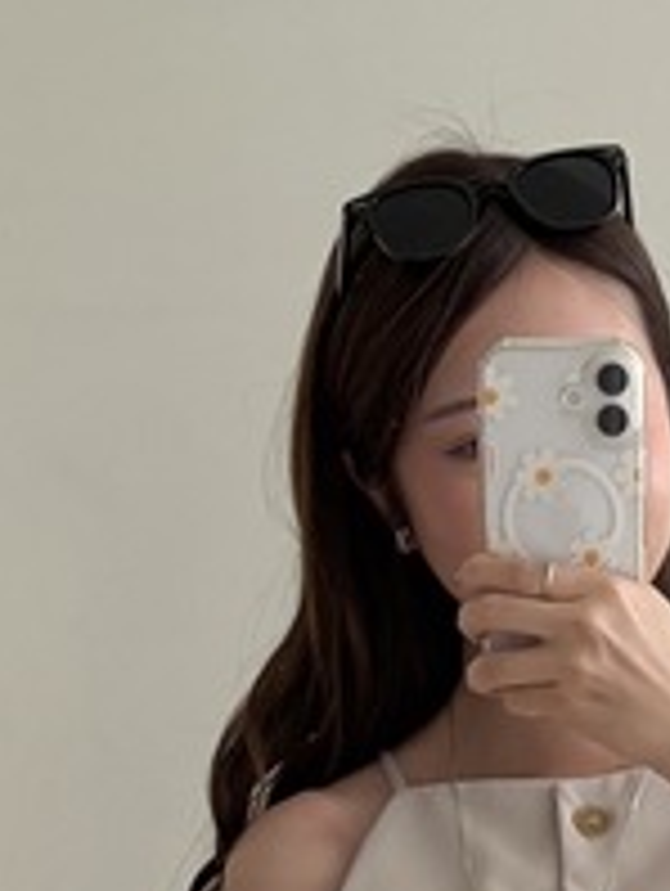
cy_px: 1480
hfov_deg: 11.3
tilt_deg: -19.6
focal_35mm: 131
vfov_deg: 13.8
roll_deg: -0.8
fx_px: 3373
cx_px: 603
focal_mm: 5.96
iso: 125
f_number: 1.6
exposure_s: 1/80
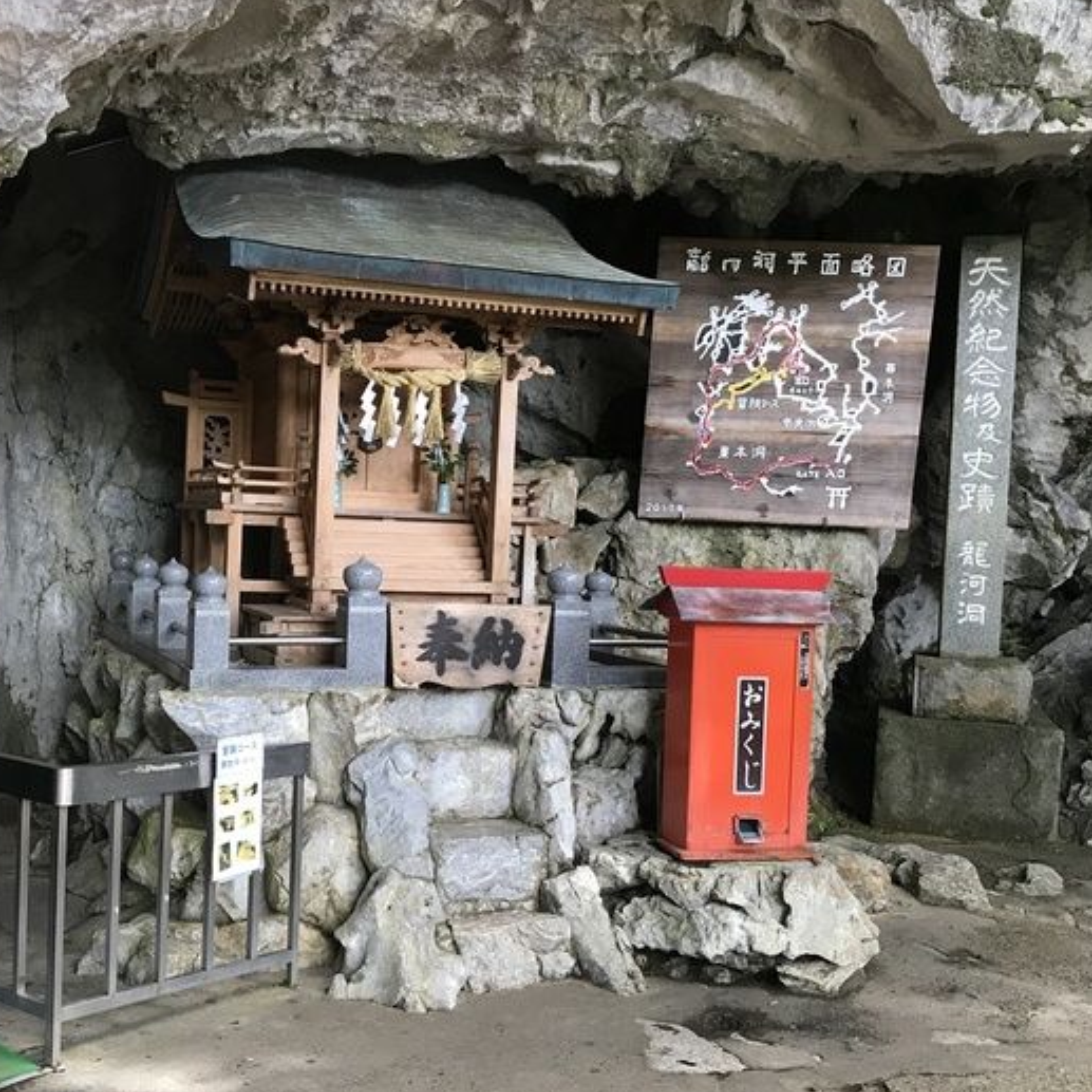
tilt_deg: -2.1
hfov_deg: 42.4
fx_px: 1392
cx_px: 390
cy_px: 586
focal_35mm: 39
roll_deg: -2.0
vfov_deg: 42.8
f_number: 1.8
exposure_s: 1/40
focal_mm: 3.99
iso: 25
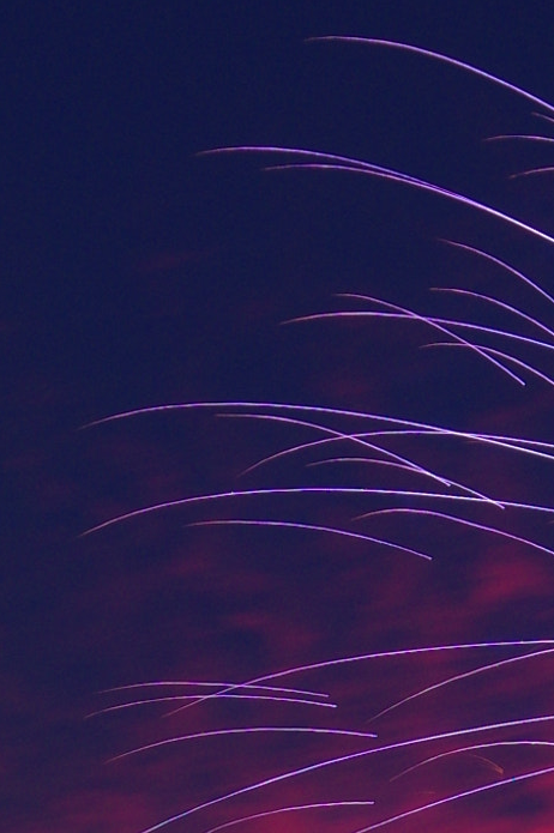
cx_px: 428
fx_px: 6152
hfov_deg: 5.2
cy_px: 1471
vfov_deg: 7.5
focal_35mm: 266
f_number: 8
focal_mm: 40
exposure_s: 2
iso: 200
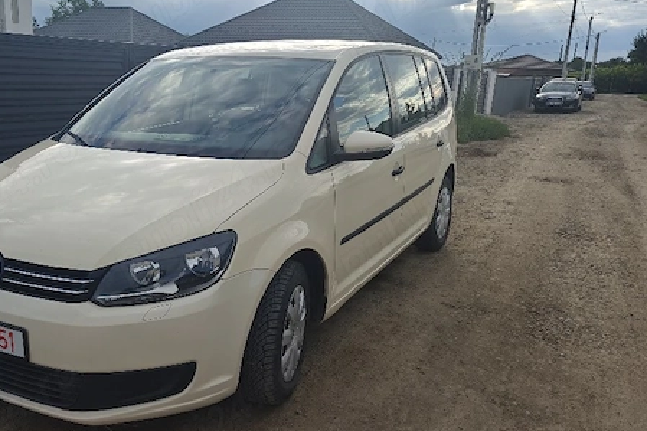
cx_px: 265
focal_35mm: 32
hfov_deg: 58.4
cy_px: 213
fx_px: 575
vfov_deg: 41.1
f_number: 1.6
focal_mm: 6.06
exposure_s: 1/1111
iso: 50
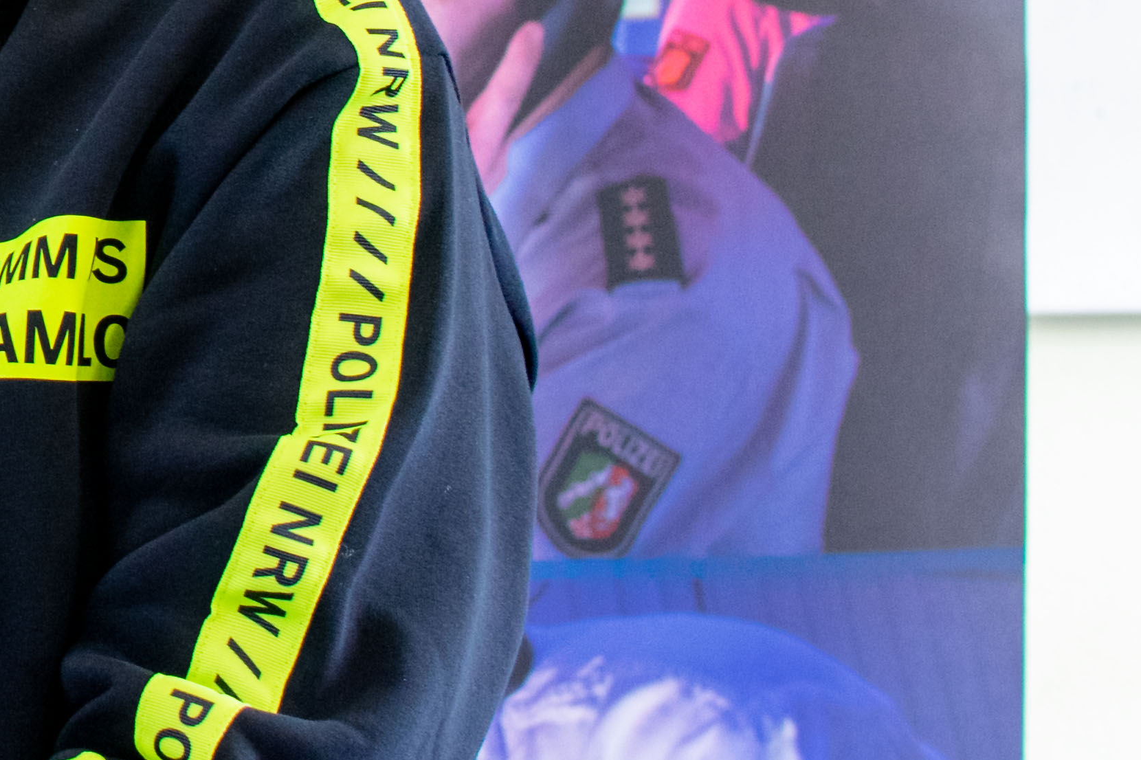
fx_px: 6014
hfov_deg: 10.4
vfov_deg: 7.1
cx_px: -722
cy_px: -346
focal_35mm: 190
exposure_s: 1/60
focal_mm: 35
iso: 800
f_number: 3.2
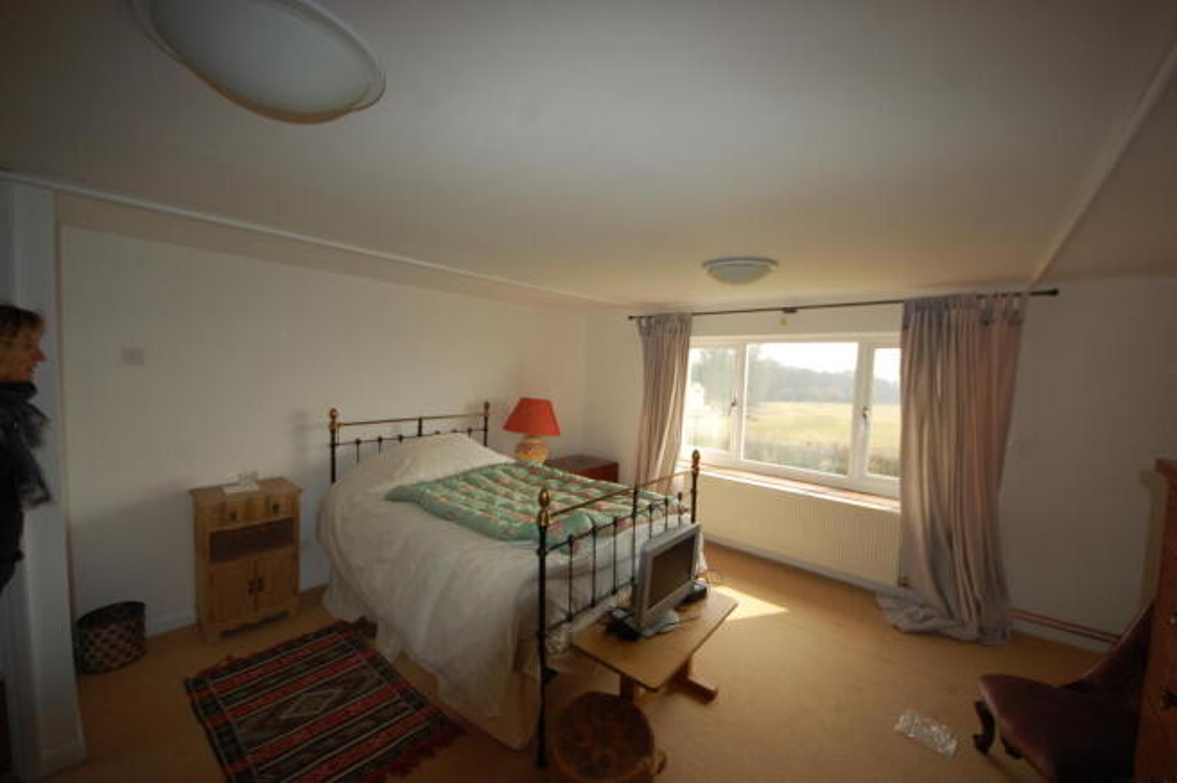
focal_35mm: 14
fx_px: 441
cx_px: 588
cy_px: 392
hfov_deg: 106.3
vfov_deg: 83.2
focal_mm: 9
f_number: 4.8
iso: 400
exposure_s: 1/400
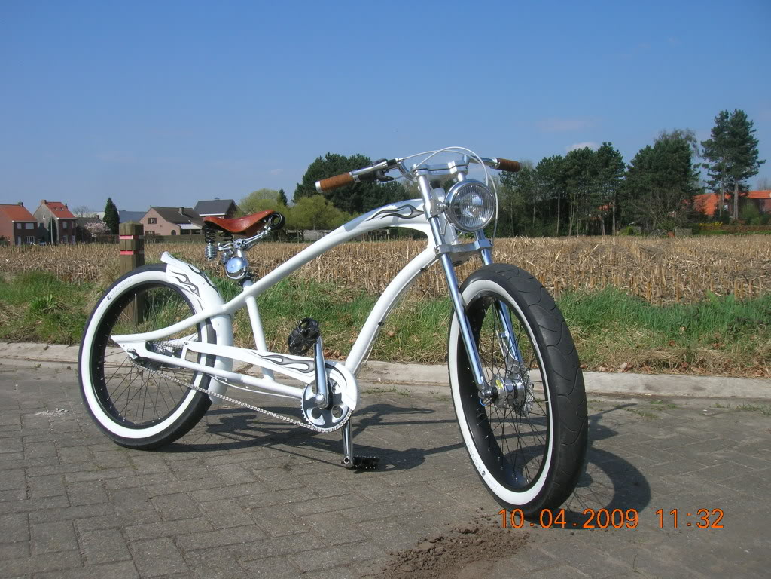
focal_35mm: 34
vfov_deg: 41.8
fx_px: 757
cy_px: 290
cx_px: 386
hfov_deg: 54.0
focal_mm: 5.7
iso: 50
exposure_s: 1/592
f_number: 4.9
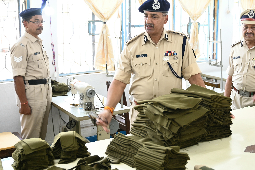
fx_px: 338
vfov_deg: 28.1
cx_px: 161
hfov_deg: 41.1
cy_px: 62
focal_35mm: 48
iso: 640
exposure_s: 1/40
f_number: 4
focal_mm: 34.5
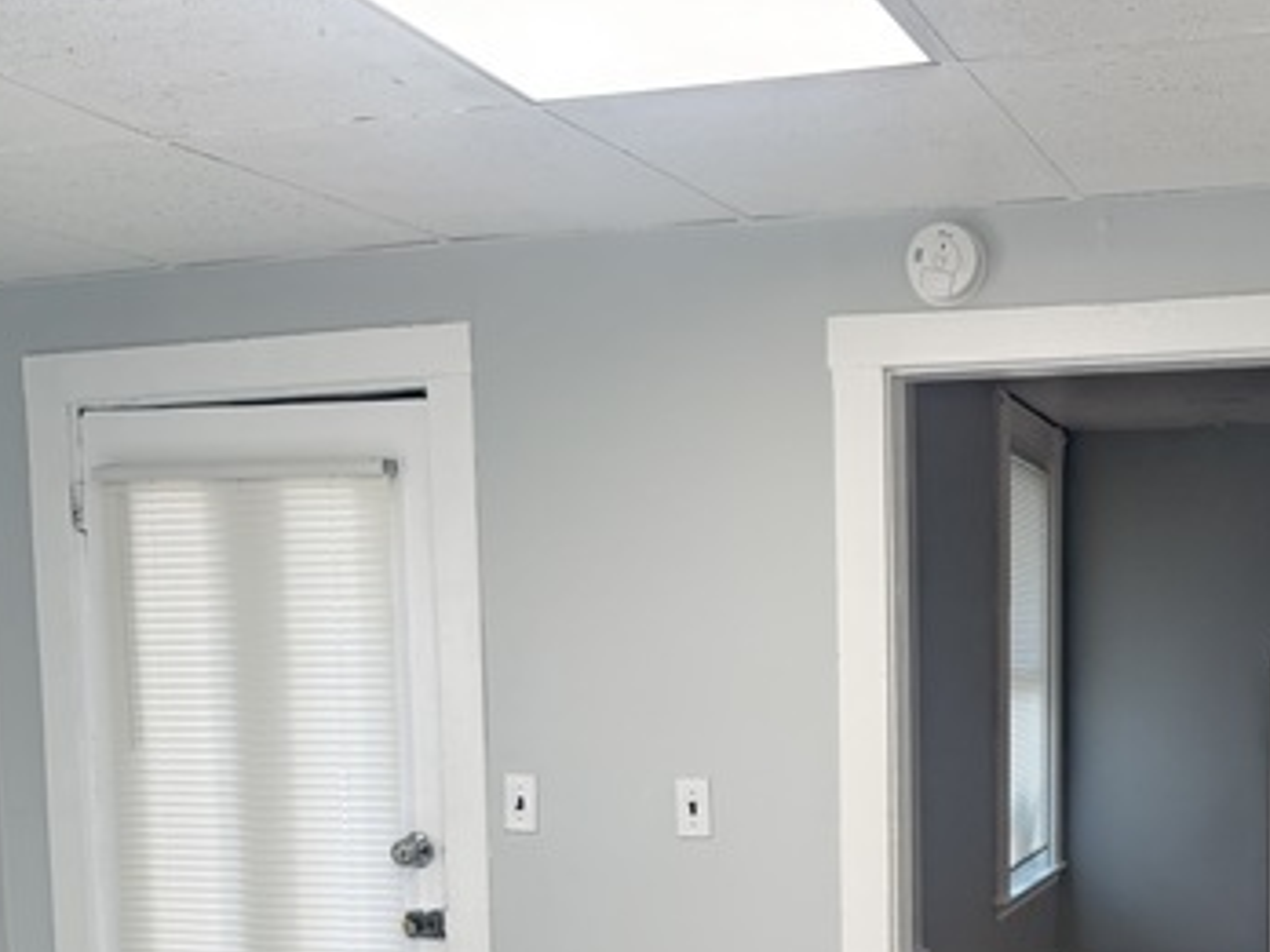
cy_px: 806
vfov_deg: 30.5
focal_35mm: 46
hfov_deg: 39.8
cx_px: 987
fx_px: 1688
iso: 200
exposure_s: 1/120
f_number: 1.78
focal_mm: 6.76
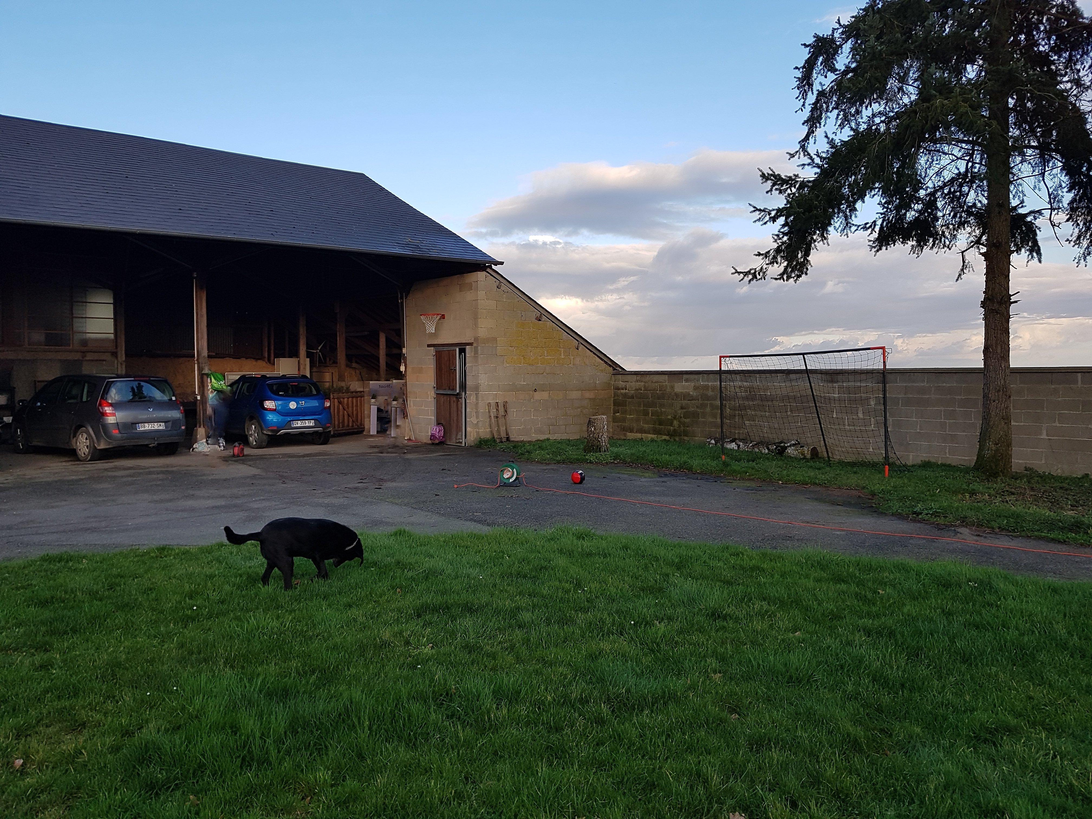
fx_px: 820
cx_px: 546
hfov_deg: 67.3
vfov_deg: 53.1
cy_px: 410
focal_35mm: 26
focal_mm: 4.2
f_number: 1.7
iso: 50
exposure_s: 1/630
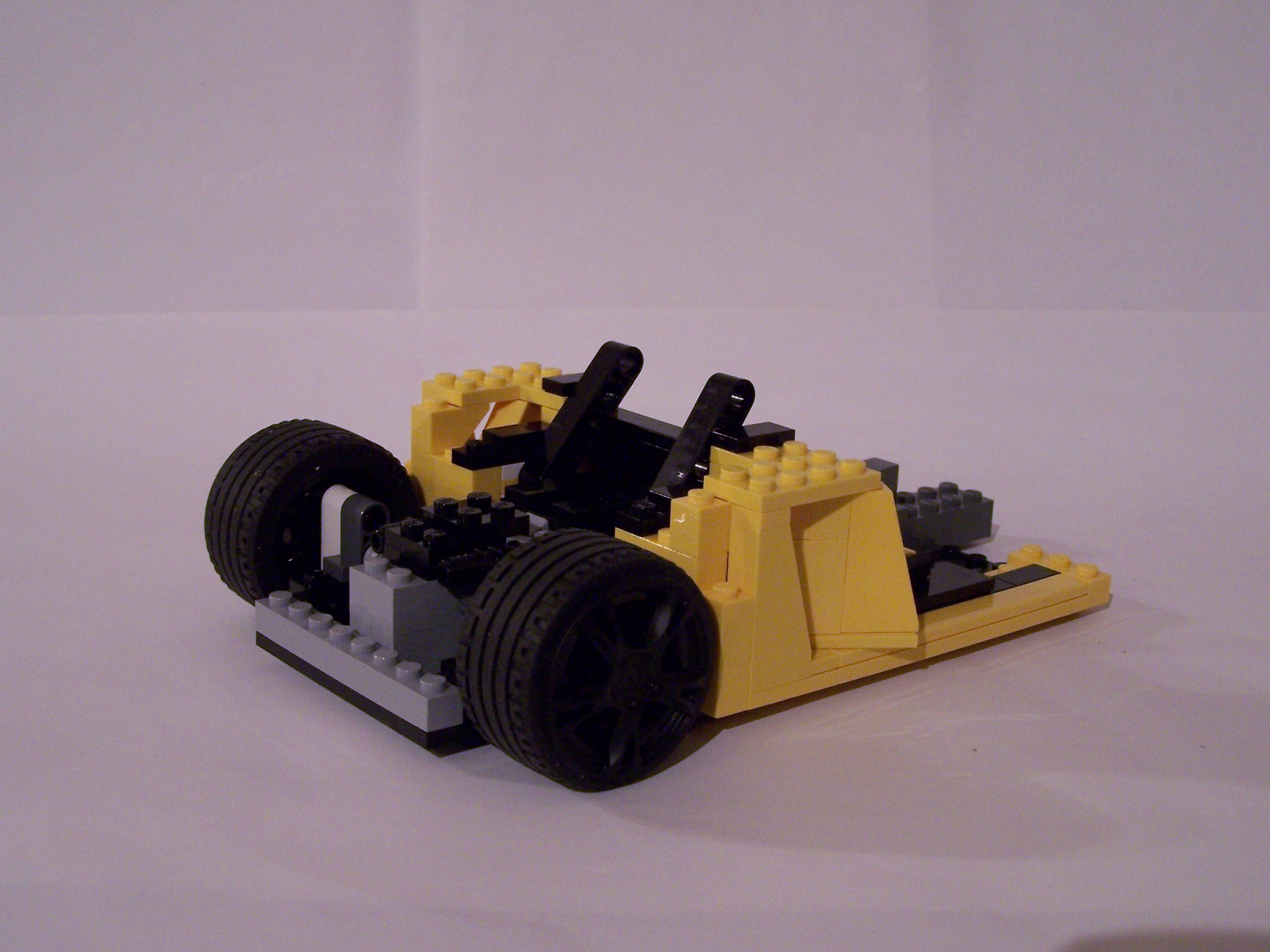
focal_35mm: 51
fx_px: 1871
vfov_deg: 28.6
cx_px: 635
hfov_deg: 37.5
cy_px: 476
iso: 200
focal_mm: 8.5
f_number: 3
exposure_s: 1/8
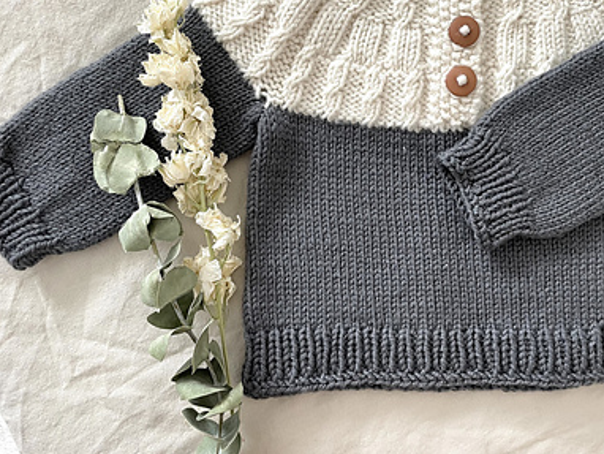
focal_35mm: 34
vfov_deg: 41.5
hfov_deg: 53.7
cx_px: 353
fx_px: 594
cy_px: 168
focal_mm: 4.2
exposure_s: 1/60
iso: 125
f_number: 1.6
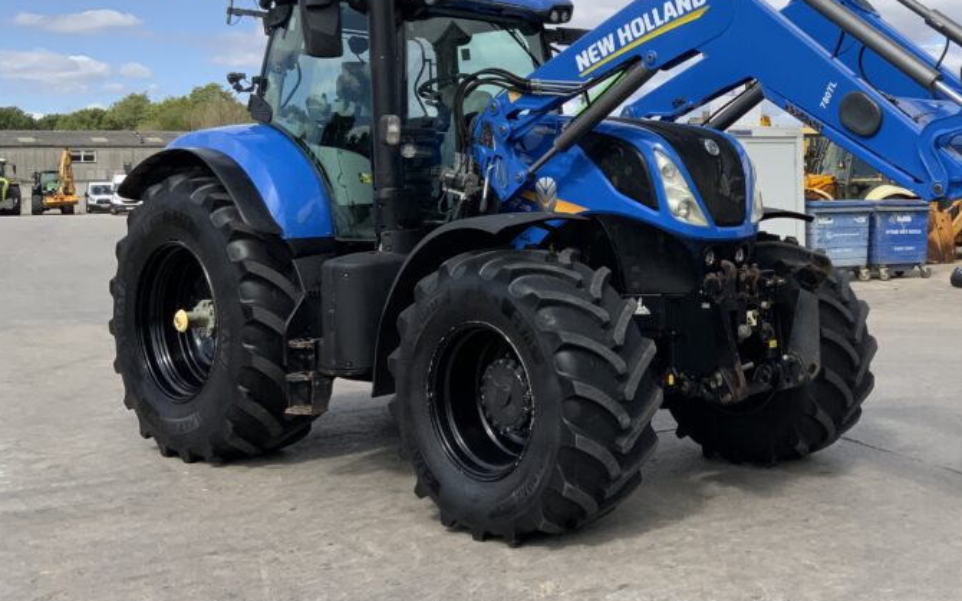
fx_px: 1232
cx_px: 705
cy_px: 186
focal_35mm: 47
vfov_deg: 27.2
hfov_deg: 41.6
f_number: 1.8
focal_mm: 3
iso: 16
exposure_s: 1/2058
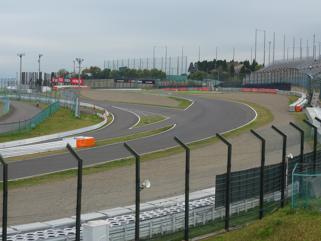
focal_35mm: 70
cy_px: 108
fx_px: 649
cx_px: 146
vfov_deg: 21.0
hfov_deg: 27.8
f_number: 5.6
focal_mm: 19.31
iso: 125
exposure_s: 1/320
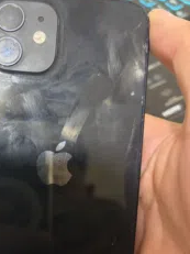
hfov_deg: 31.3
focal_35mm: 45
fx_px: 330
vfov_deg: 41.9
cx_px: 38
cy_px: 153
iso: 500
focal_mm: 5.96
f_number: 1.6
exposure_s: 1/50
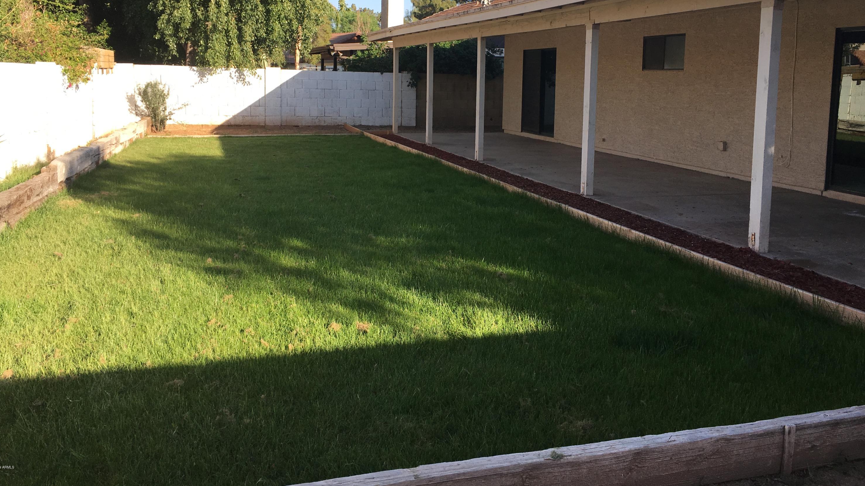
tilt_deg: -5.2
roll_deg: -0.1
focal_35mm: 32
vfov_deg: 36.3
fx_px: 734
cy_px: 160
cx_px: 429
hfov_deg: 61.0
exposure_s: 1/574
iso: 25
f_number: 2.2
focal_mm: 4.15
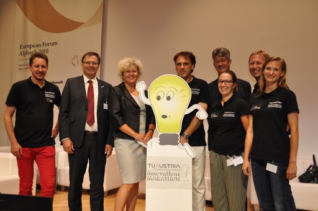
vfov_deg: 39.9
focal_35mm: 33
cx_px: 159
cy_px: 106
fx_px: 291
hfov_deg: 57.3
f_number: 3.8
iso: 400
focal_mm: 22
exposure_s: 1/60
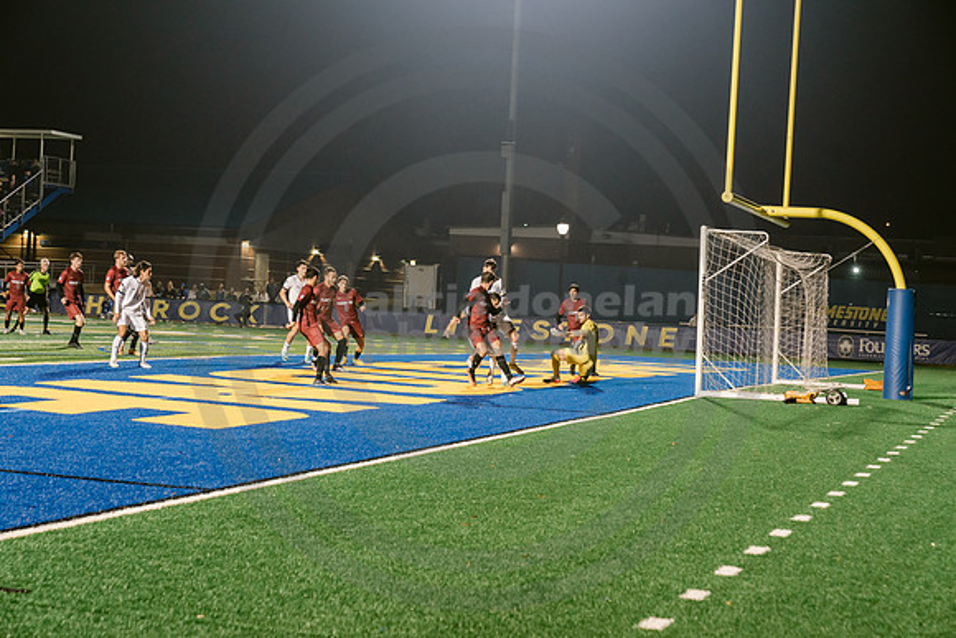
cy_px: 319
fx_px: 1859
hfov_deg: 28.8
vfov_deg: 19.5
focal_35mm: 70
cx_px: 478
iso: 2500
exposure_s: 1/200
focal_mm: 70
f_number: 4.5
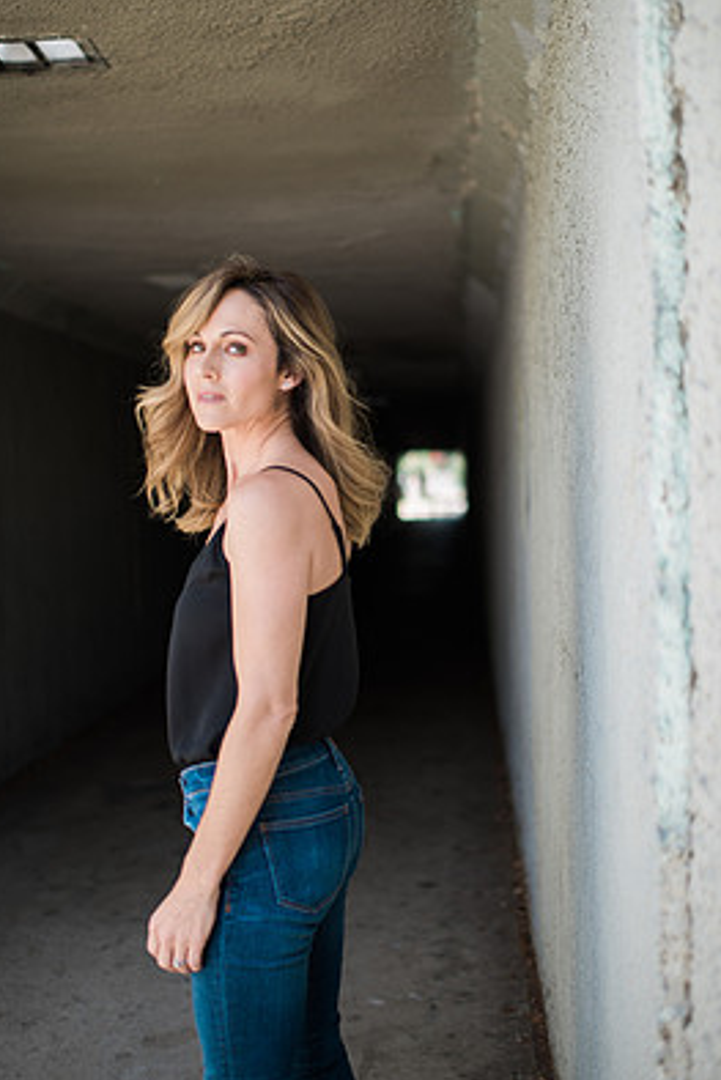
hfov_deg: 33.4
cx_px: 351
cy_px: 499
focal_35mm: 40
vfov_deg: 48.4
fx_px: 1201
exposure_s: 1/800
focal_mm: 35
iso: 100
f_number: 1.4
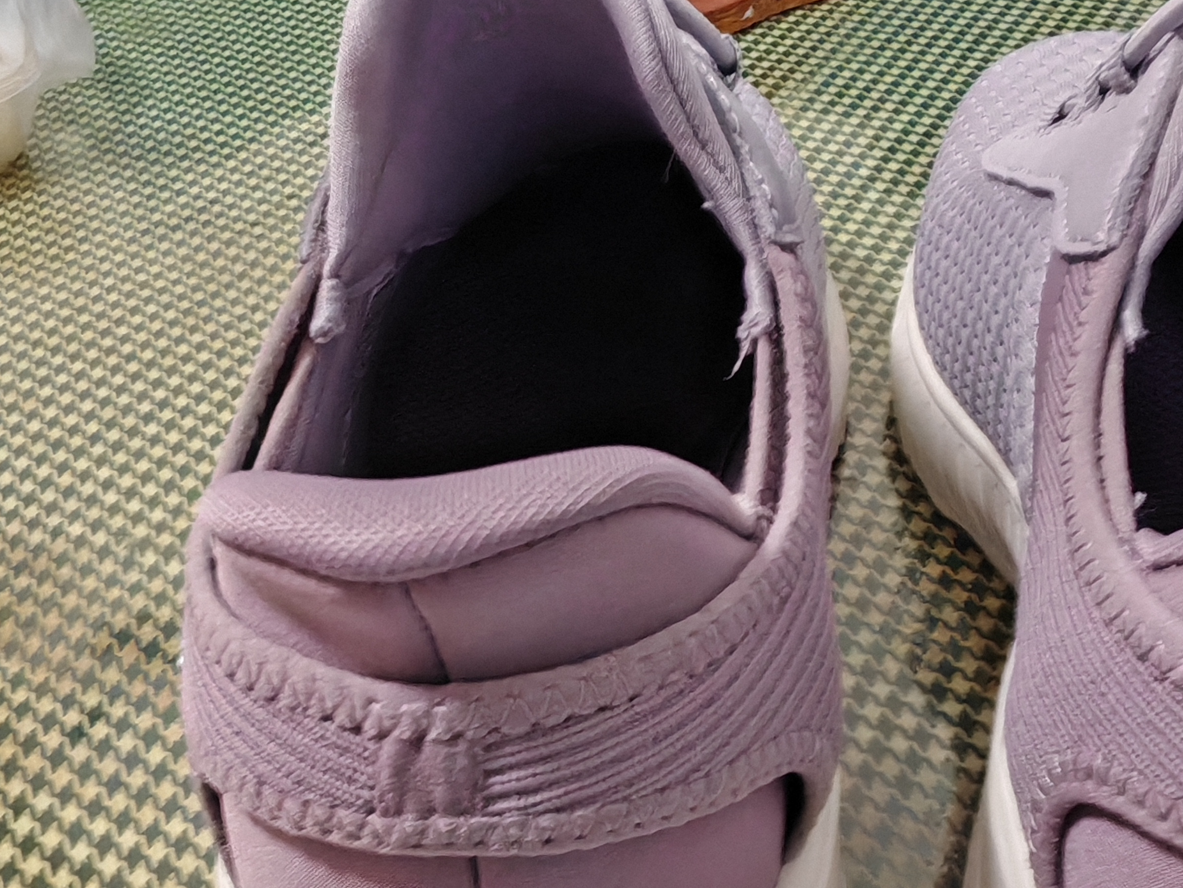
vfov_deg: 32.0
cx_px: 830
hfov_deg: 41.3
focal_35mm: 45
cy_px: 569
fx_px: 1538
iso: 320
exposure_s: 1/20
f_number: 2.2
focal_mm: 1.96
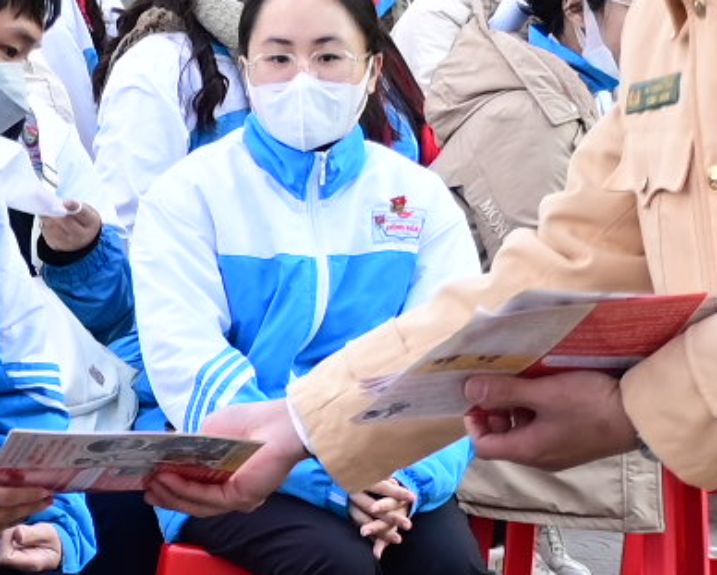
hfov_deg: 8.9
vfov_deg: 7.2
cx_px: -98
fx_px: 4545
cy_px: 220
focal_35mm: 214
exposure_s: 1/200
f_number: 4
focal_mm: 30
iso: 320
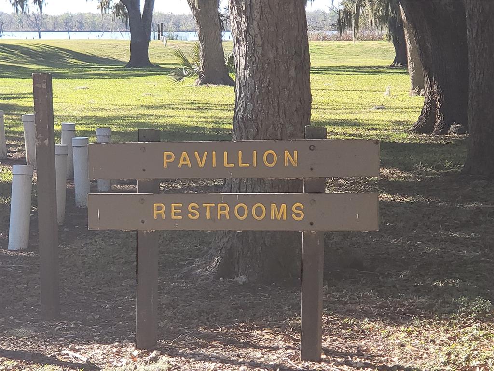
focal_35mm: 52
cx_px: 247
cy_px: 186
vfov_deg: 28.0
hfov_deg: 36.8
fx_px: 742
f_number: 2.4
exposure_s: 1/273
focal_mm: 6
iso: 25
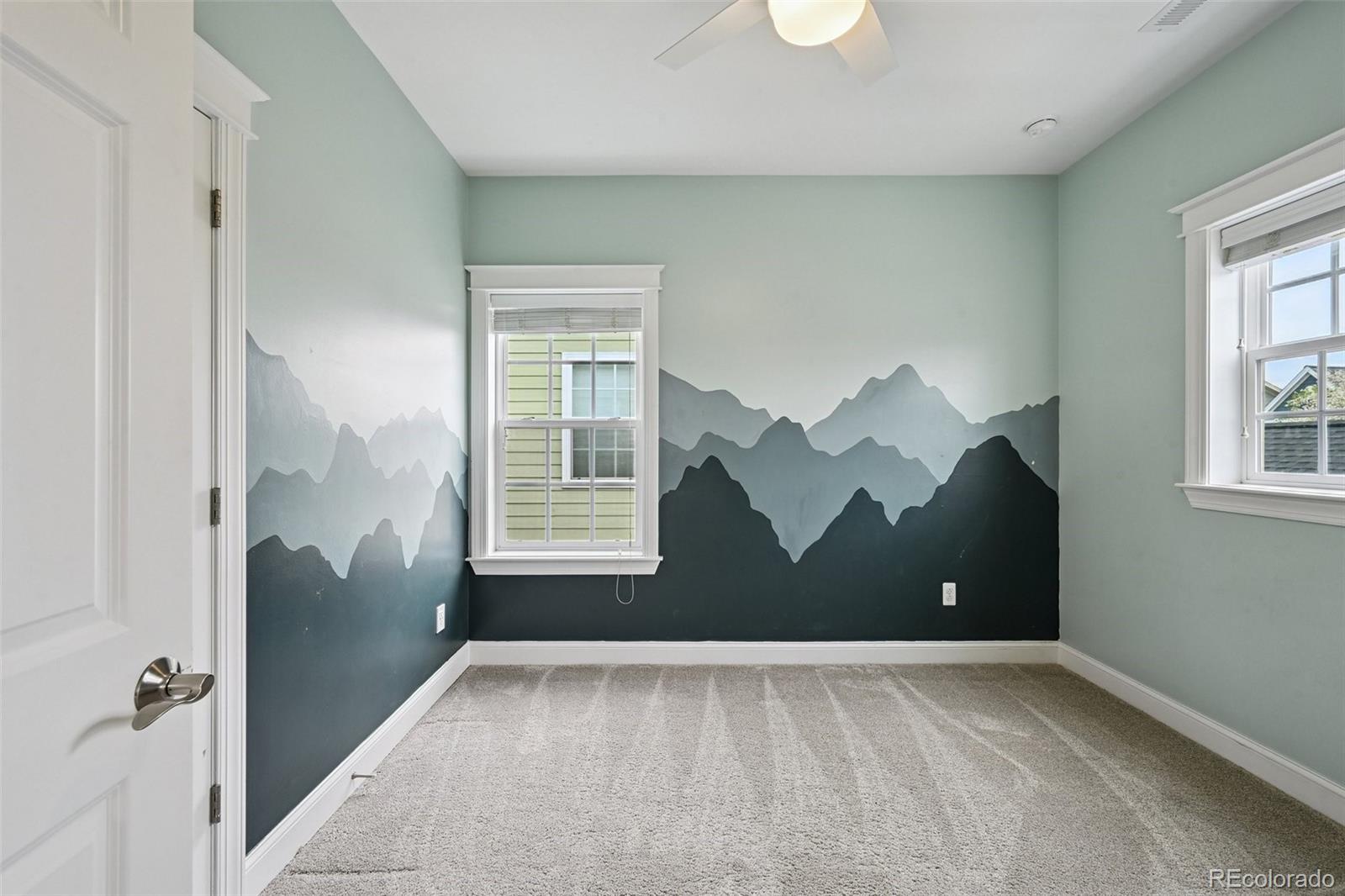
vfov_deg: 81.2
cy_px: 448
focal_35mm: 14
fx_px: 523
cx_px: 672
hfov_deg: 104.3
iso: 400
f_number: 10
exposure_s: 1/10
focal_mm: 14
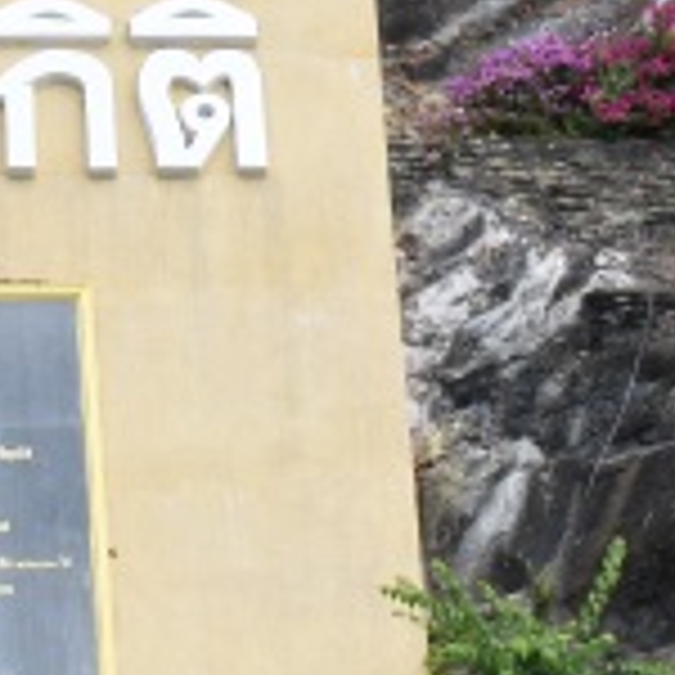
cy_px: -385
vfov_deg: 6.3
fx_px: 6067
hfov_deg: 6.3
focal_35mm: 275
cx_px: -178
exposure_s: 1/250
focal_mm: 32
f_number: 8
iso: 280
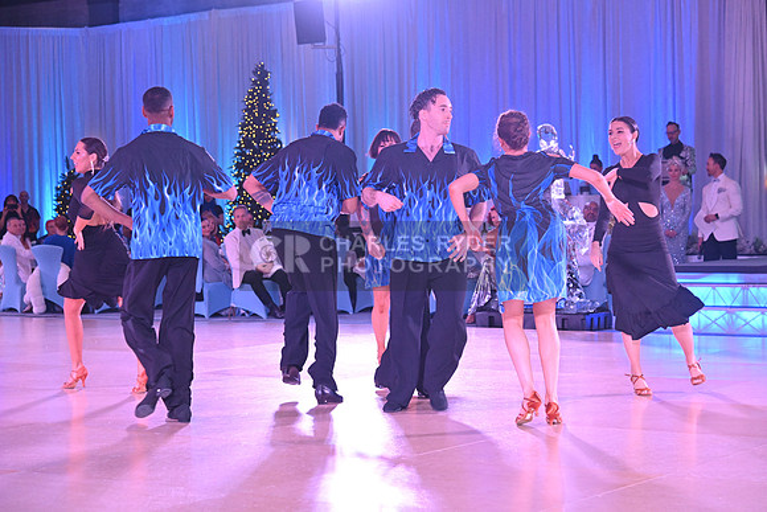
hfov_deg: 27.0
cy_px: 256
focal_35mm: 75
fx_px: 1598
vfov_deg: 18.2
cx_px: 384
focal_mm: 75
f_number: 5
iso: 4500
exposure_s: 1/400
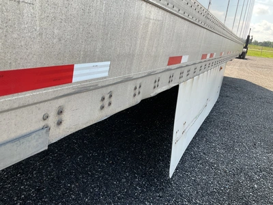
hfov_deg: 61.7
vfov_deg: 48.2
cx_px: 136
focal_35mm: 29
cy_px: 102
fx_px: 229
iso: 25
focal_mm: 3
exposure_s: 1/435
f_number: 1.8
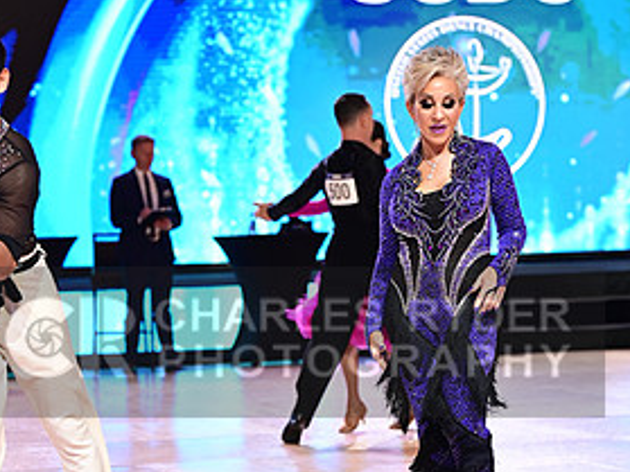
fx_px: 2547
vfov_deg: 10.6
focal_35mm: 140
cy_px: 343
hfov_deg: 14.1
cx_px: 294
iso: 2000
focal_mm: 70
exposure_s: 1/500
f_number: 2.8
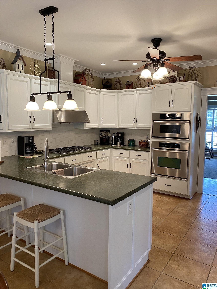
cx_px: 108
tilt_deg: -6.1
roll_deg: -1.0
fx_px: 217
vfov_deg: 67.3
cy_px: 144
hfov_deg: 53.1
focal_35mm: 26
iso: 80
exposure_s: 1/60
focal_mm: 4.25
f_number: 1.8
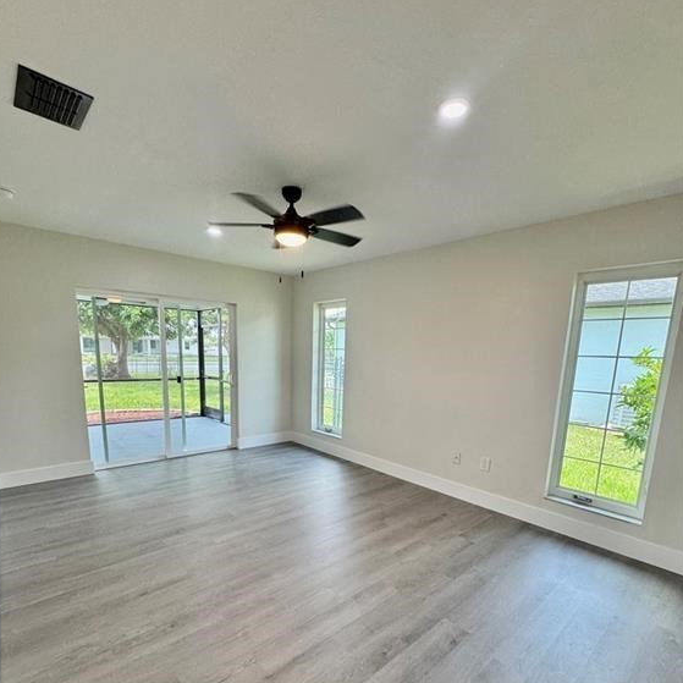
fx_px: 379
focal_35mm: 17
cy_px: 419
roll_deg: -1.2
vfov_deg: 82.7
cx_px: 334
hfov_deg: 84.0
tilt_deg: -11.0
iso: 125
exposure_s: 1/120
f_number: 2.2
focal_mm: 2.22
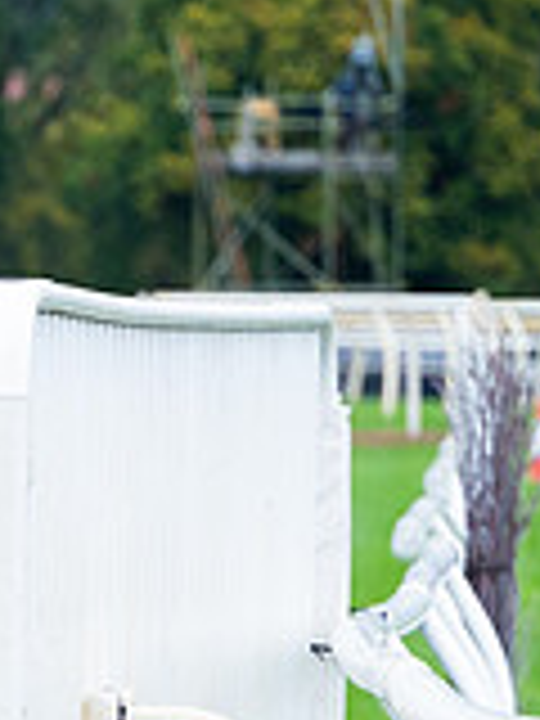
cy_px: 776
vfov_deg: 3.1
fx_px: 13499
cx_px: -840
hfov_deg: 2.3
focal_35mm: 649
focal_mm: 155
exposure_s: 1/1000
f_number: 4
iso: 1000
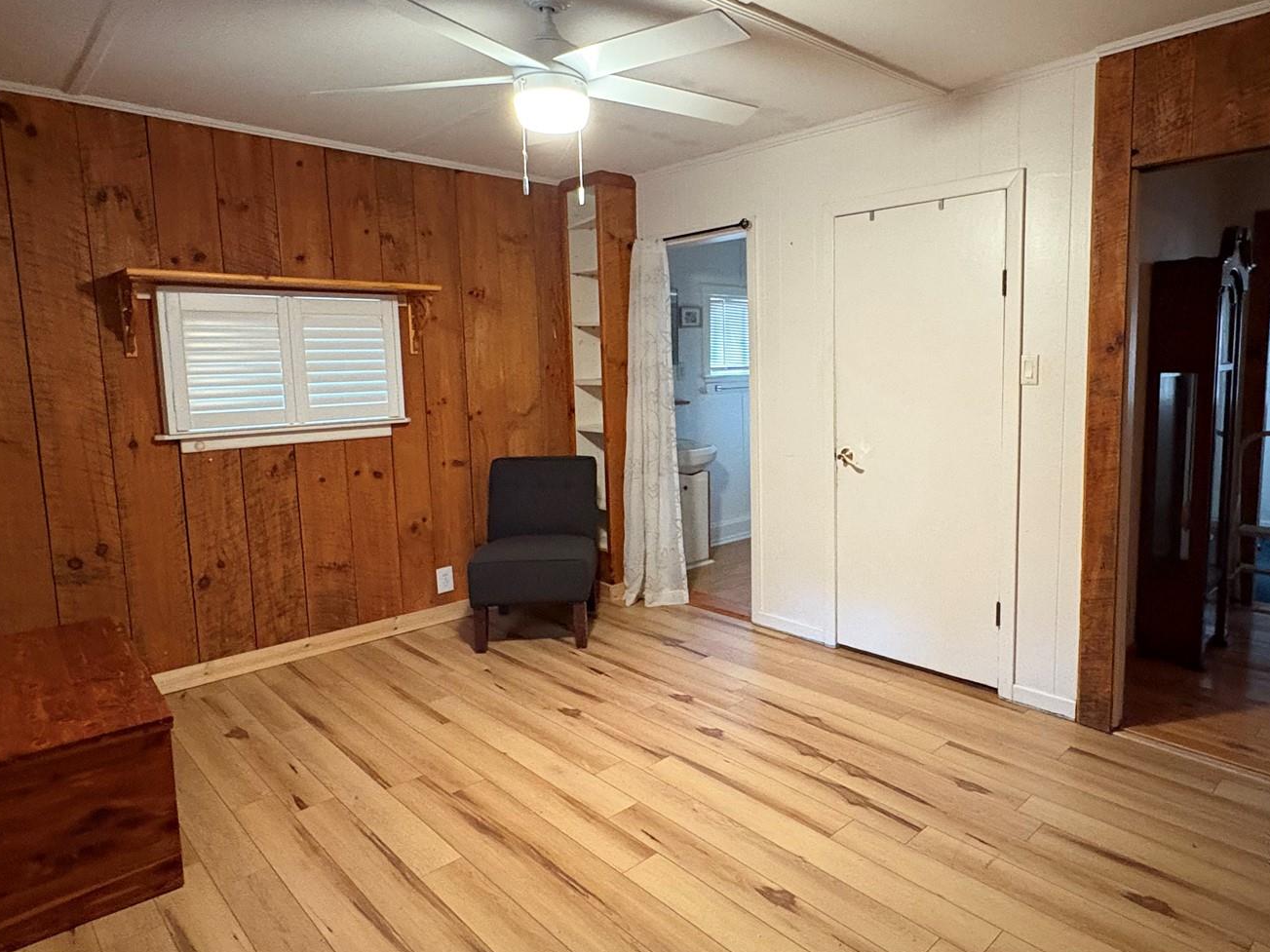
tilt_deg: -5.6
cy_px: 444
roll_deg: +0.9
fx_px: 807
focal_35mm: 22
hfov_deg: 75.8
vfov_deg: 61.0
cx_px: 739
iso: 800
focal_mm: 2.22
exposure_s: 1/60
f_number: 2.2
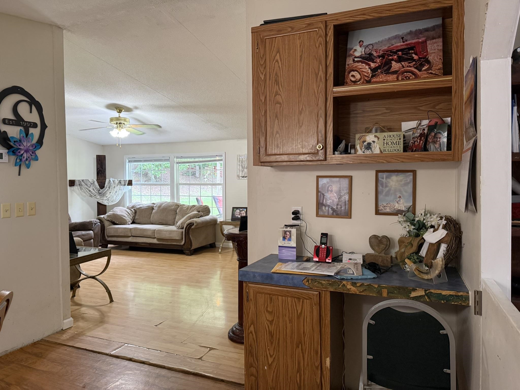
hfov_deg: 71.6
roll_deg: +1.0
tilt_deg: -2.0
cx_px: 260
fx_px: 361
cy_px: 195
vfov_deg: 56.8
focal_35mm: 24
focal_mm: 6.76
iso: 320
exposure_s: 1/60
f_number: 1.78
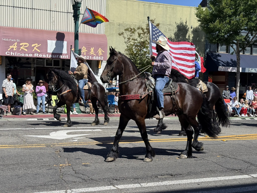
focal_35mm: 48
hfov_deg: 39.7
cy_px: 96
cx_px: 128
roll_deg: -2.3
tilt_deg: -2.4
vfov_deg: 30.3
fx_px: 356
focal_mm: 6.76
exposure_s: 1/3704
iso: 64
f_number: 1.78
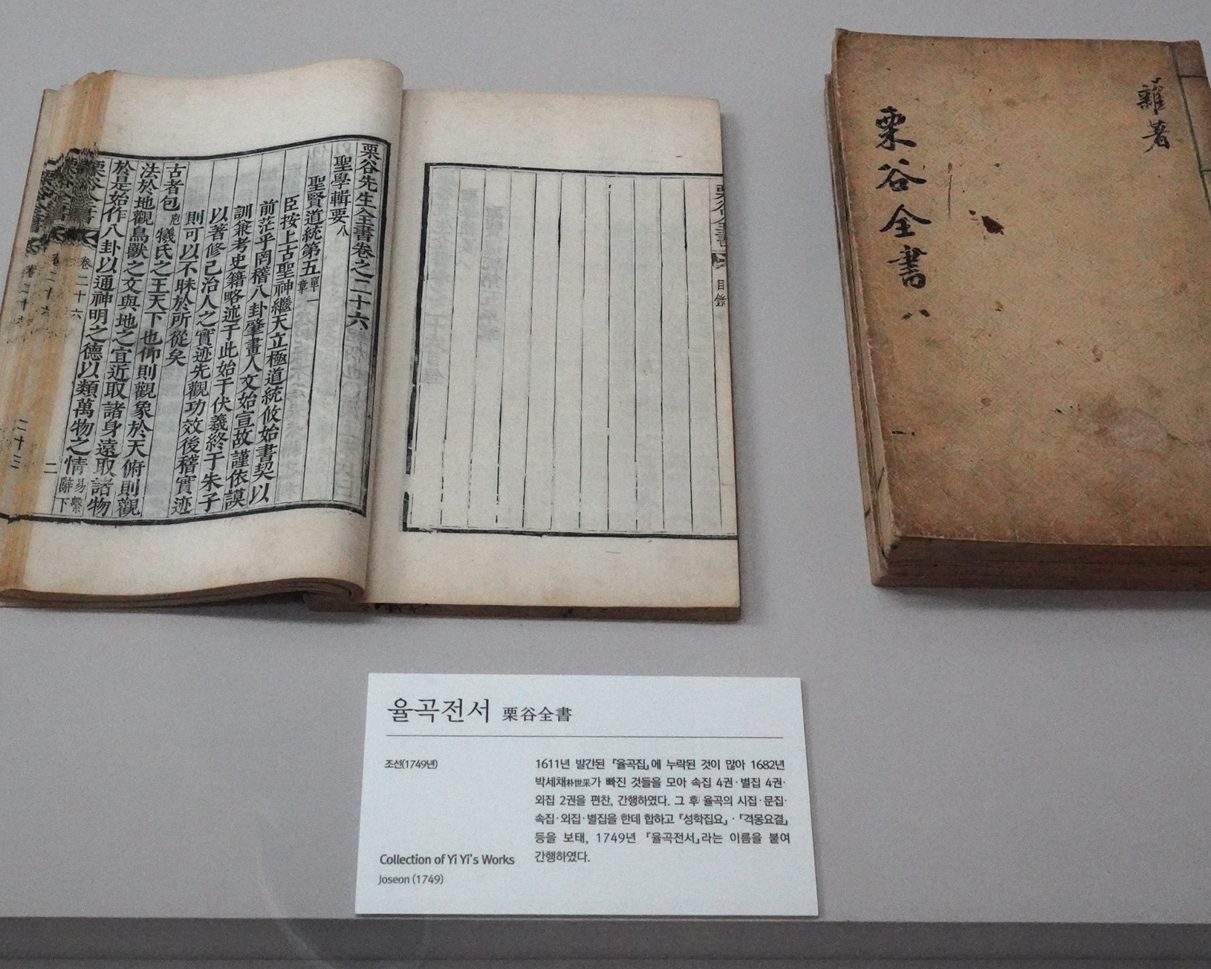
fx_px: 1362
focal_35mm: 38
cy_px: 484
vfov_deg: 39.2
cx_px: 614
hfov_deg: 47.9
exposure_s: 1/100
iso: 20000
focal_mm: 33
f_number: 9
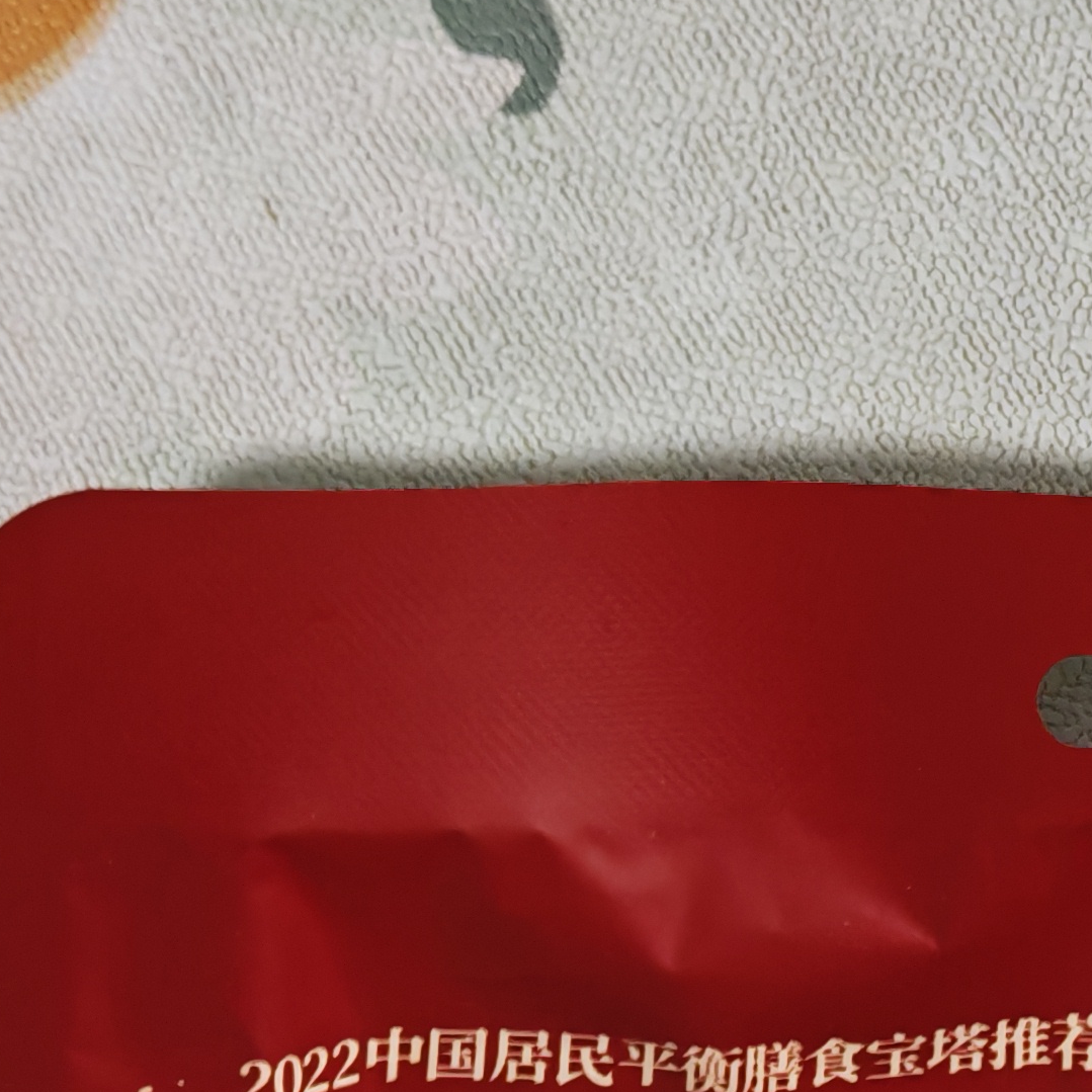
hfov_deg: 10.7
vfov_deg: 10.6
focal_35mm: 161
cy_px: 1396
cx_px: 1296
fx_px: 5746
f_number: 1.9
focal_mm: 6.67
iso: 500
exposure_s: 1/25
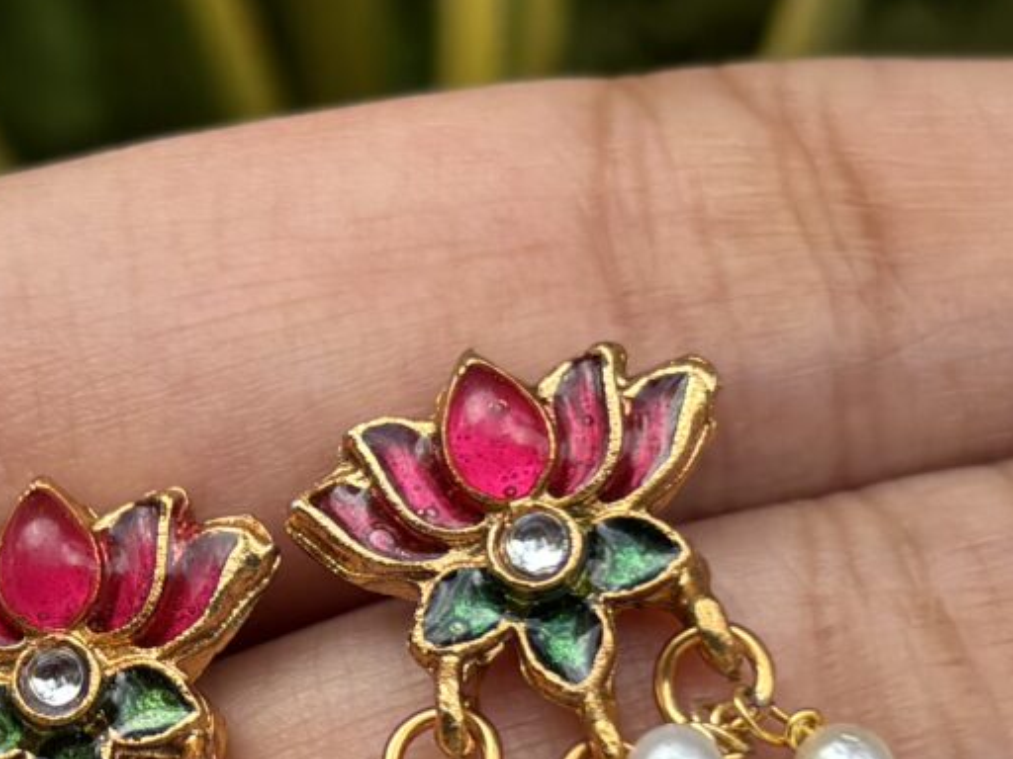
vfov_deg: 11.3
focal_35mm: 130
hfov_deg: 15.0
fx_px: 3804
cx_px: 69
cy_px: 676
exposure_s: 1/758
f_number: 1.6
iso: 50
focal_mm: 5.96
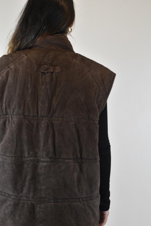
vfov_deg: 38.9
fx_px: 321
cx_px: 76
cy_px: 113
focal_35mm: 51
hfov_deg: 26.5
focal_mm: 34
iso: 1600
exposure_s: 1/30
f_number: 16
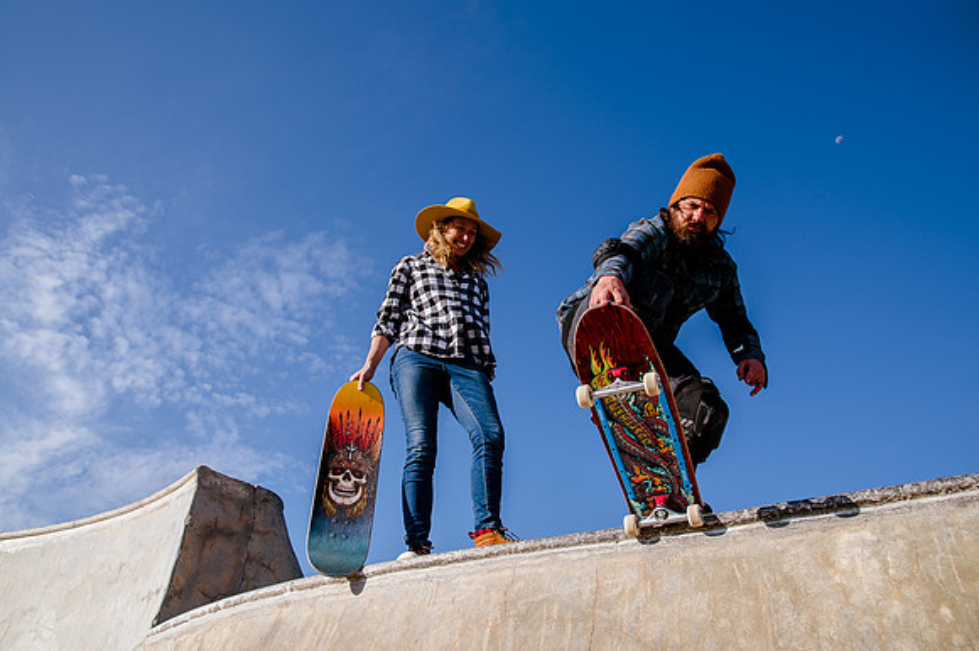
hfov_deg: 61.6
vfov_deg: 43.2
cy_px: 299
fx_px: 822
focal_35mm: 30
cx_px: 490
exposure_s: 1/640
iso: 200
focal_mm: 28
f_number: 7.1
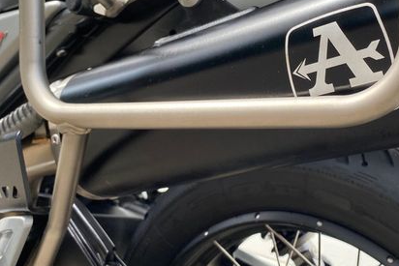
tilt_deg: +11.5
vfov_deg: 31.5
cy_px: 73
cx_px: 293
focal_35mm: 42
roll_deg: -10.3
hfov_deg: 45.0
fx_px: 466
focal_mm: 4.25
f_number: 1.8
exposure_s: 1/412
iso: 32
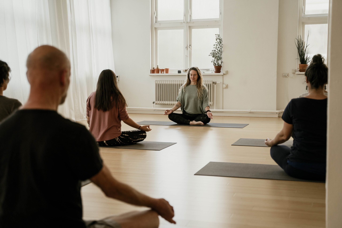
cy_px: 114
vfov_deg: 27.5
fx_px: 465
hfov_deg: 40.3
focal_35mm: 49
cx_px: 171
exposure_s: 1/250
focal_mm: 49
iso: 500
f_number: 2.8
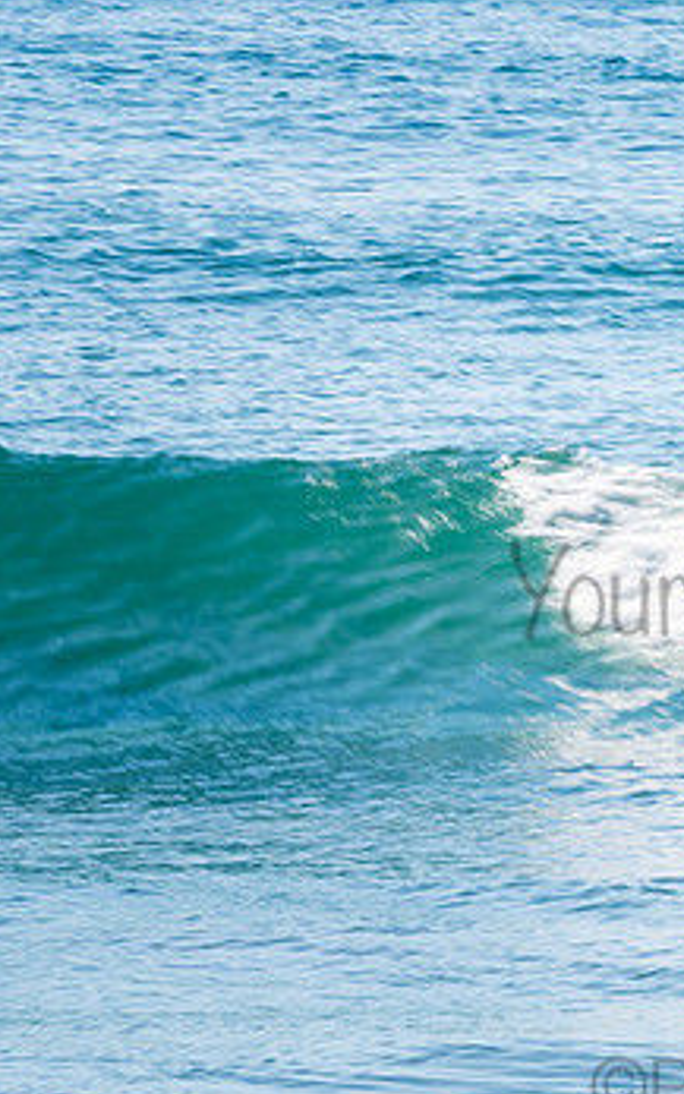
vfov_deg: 2.1
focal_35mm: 1020
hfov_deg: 1.3
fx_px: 30410
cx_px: 856
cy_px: 549
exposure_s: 1/20
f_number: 22
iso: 31
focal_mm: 500
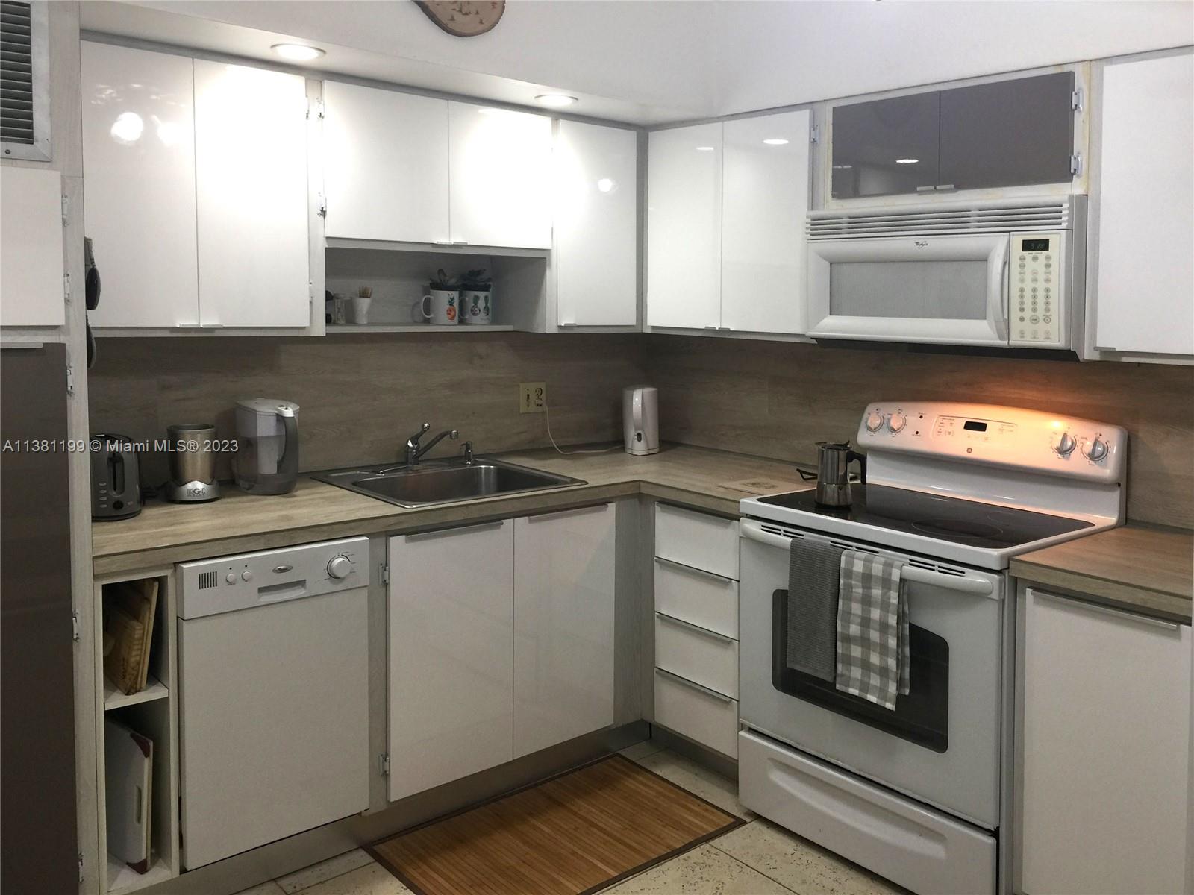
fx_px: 1000
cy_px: 448
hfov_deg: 61.7
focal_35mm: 29
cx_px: 597
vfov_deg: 48.2
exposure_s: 1/15
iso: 32
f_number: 2.2
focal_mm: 4.15
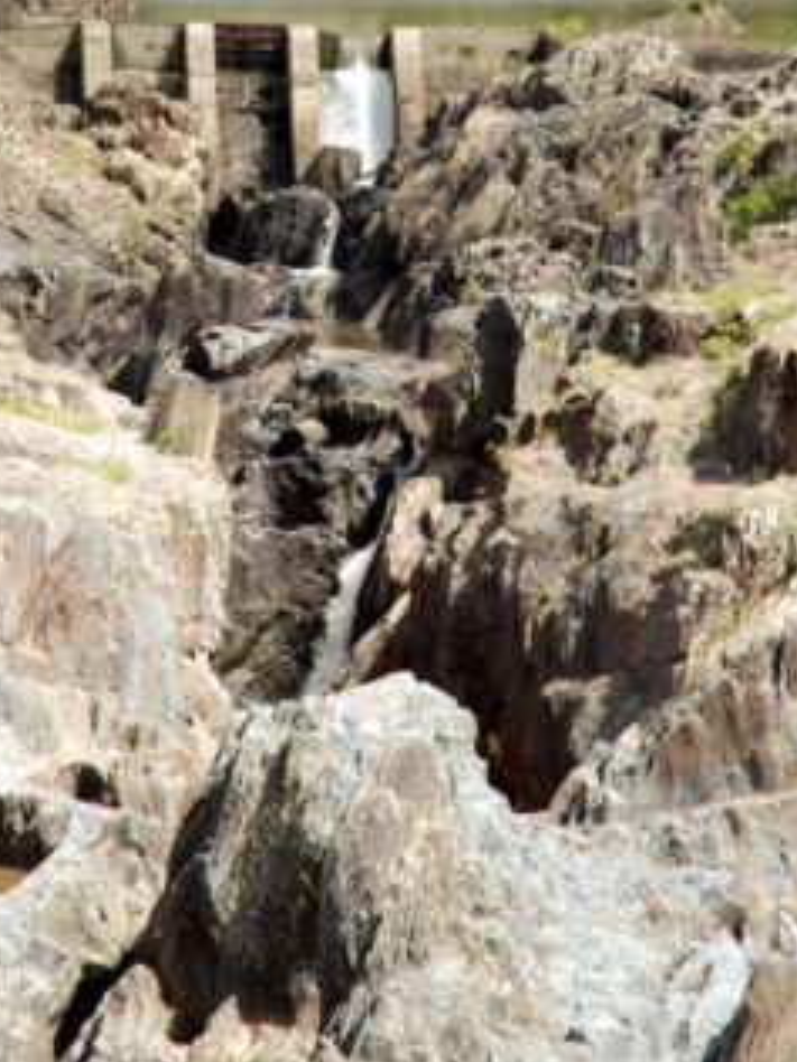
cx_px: 294
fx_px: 14029
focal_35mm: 457
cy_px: 299
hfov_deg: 3.3
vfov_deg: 4.3
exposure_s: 1/250
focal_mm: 200
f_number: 13
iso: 640
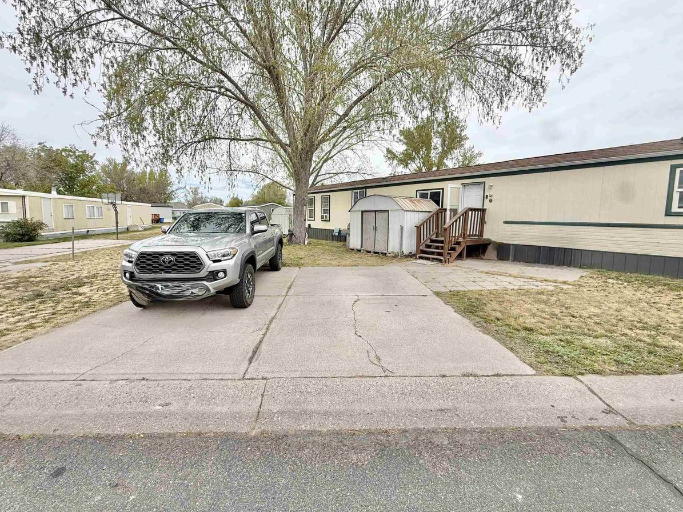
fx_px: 296
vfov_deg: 81.7
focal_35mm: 15
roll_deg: -1.6
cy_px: 242
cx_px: 334
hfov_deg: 98.2
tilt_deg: -5.3
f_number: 2.2
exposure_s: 1/1613
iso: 50
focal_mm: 2.22
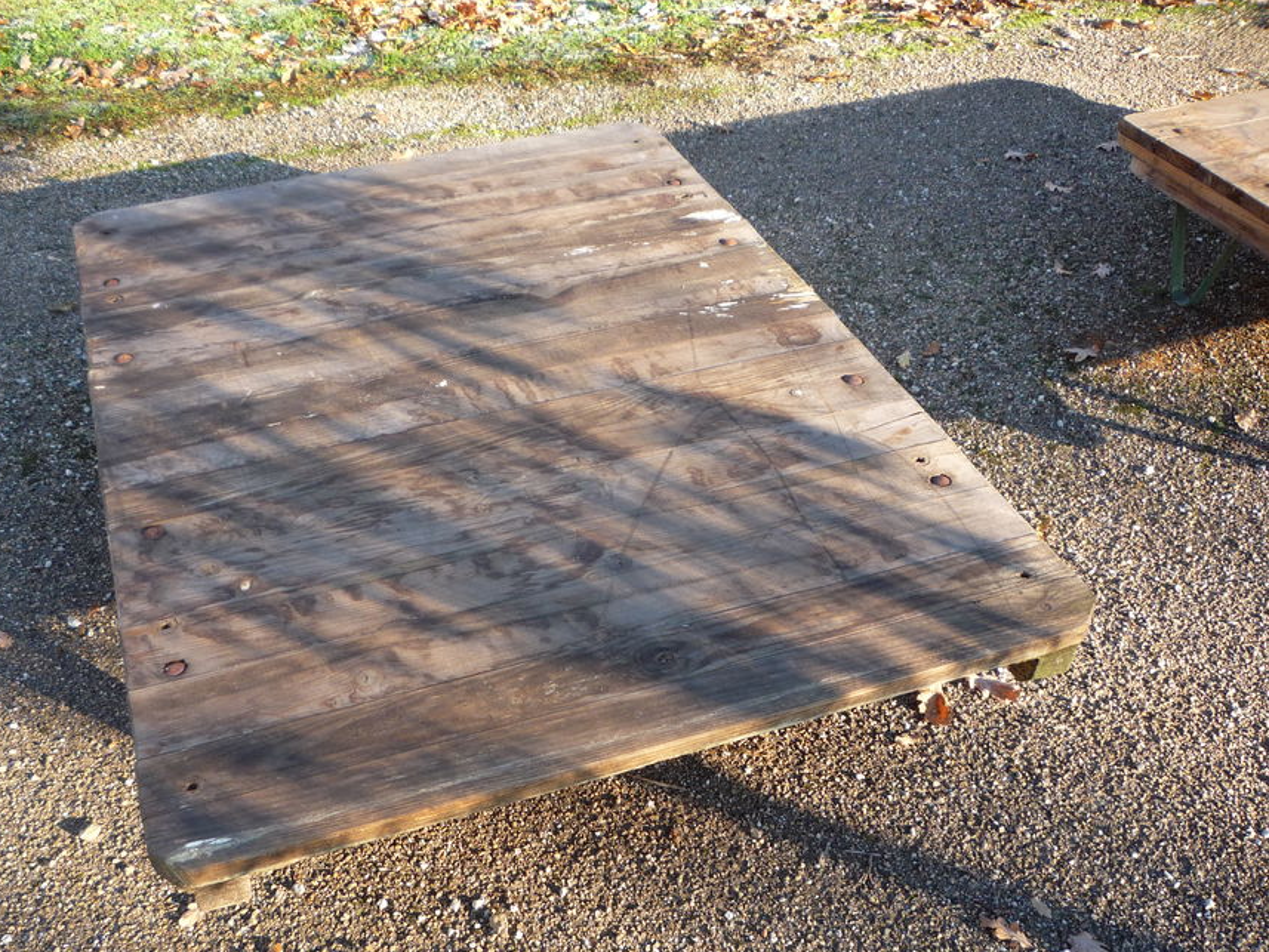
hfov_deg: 52.4
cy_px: 551
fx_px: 1283
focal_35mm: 35
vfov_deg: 40.6
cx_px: 532
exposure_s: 1/100
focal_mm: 5.2
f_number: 3.3
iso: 100
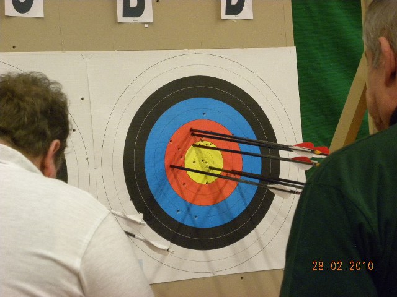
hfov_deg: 18.7
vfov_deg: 14.1
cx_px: 198
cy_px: 148
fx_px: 1204
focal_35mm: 105
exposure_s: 1/26.8
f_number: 4
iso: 400
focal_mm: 18.8
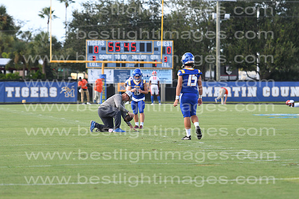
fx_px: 1807
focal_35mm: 218
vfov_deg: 6.3
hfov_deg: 9.5
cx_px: 150
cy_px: 95
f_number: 4
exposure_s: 1/800
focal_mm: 135
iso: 200
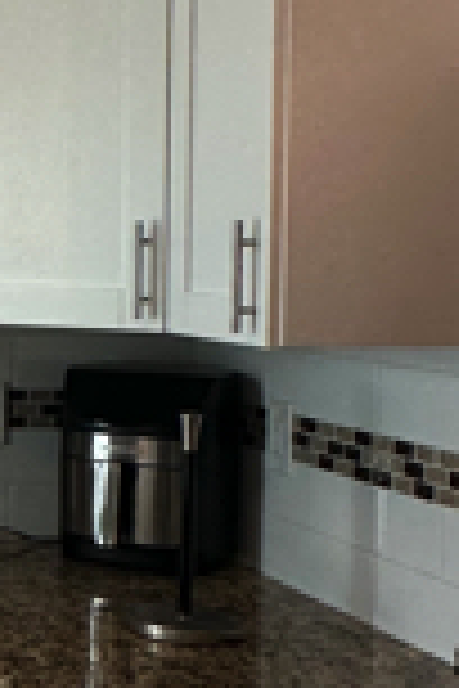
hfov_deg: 15.2
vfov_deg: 27.7
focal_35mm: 73
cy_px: 301
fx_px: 1396
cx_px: -450
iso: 64
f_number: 2.2
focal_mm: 2.22
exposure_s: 1/120
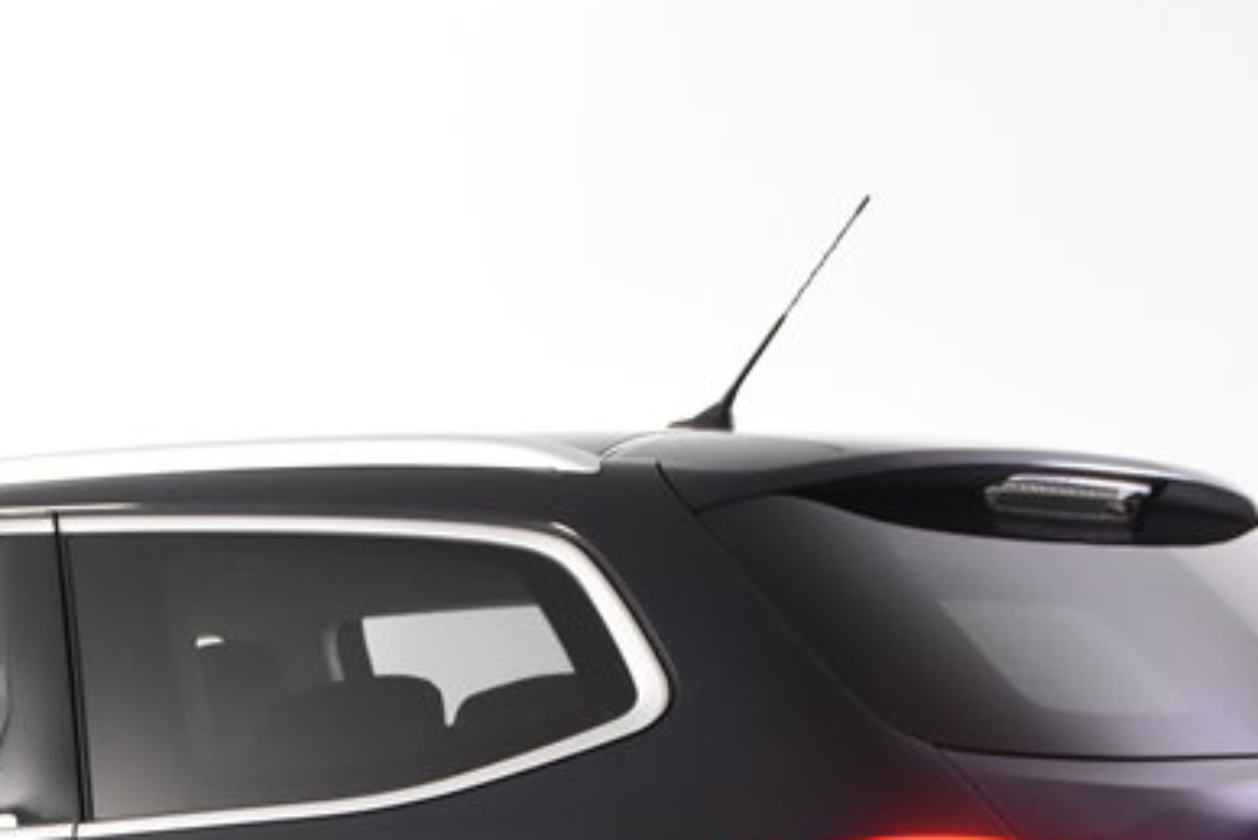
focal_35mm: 103
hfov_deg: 19.6
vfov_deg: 12.9
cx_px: 237
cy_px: 1036
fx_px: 3600
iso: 1600
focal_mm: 26
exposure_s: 1/80
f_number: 4.5
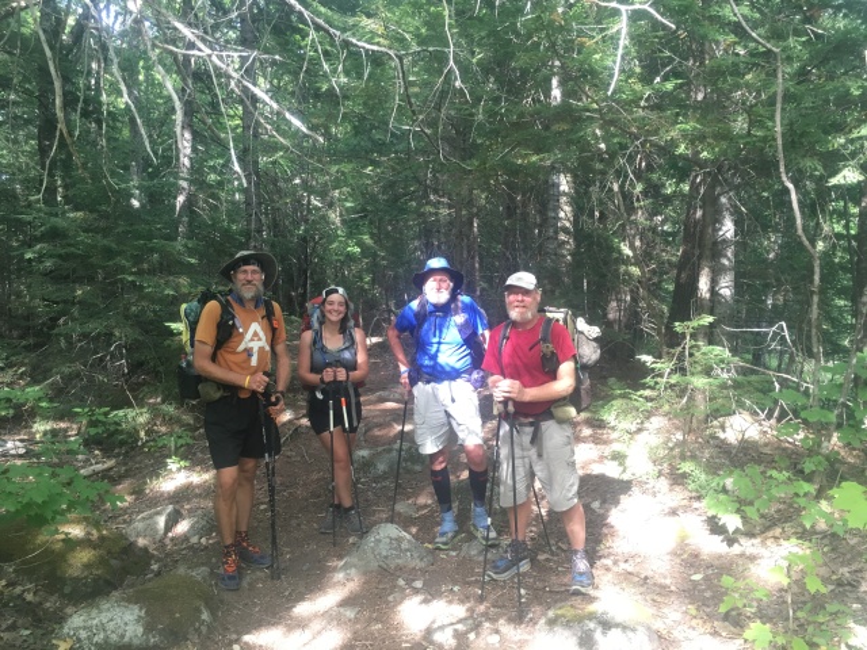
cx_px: 434
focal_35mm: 29
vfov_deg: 48.2
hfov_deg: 61.7
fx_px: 726
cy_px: 325
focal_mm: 4.15
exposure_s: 1/30
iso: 40
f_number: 2.2
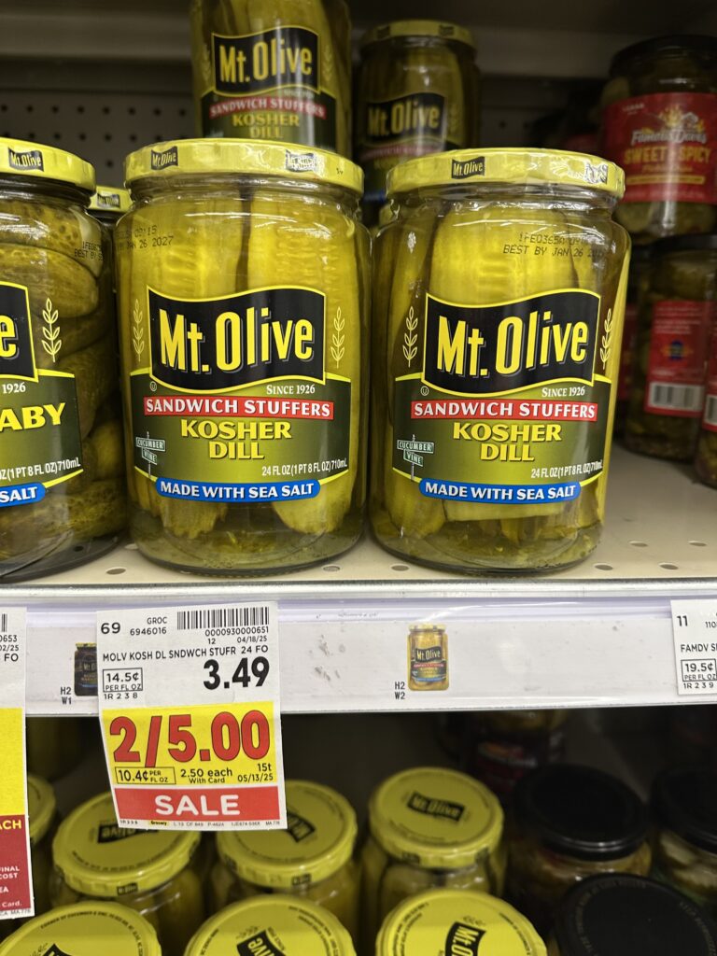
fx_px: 663
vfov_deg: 71.6
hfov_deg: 56.8
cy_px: 478
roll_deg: -1.8
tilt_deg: -13.6
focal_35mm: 24
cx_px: 358
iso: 160
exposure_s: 1/77
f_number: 1.78
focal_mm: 6.86
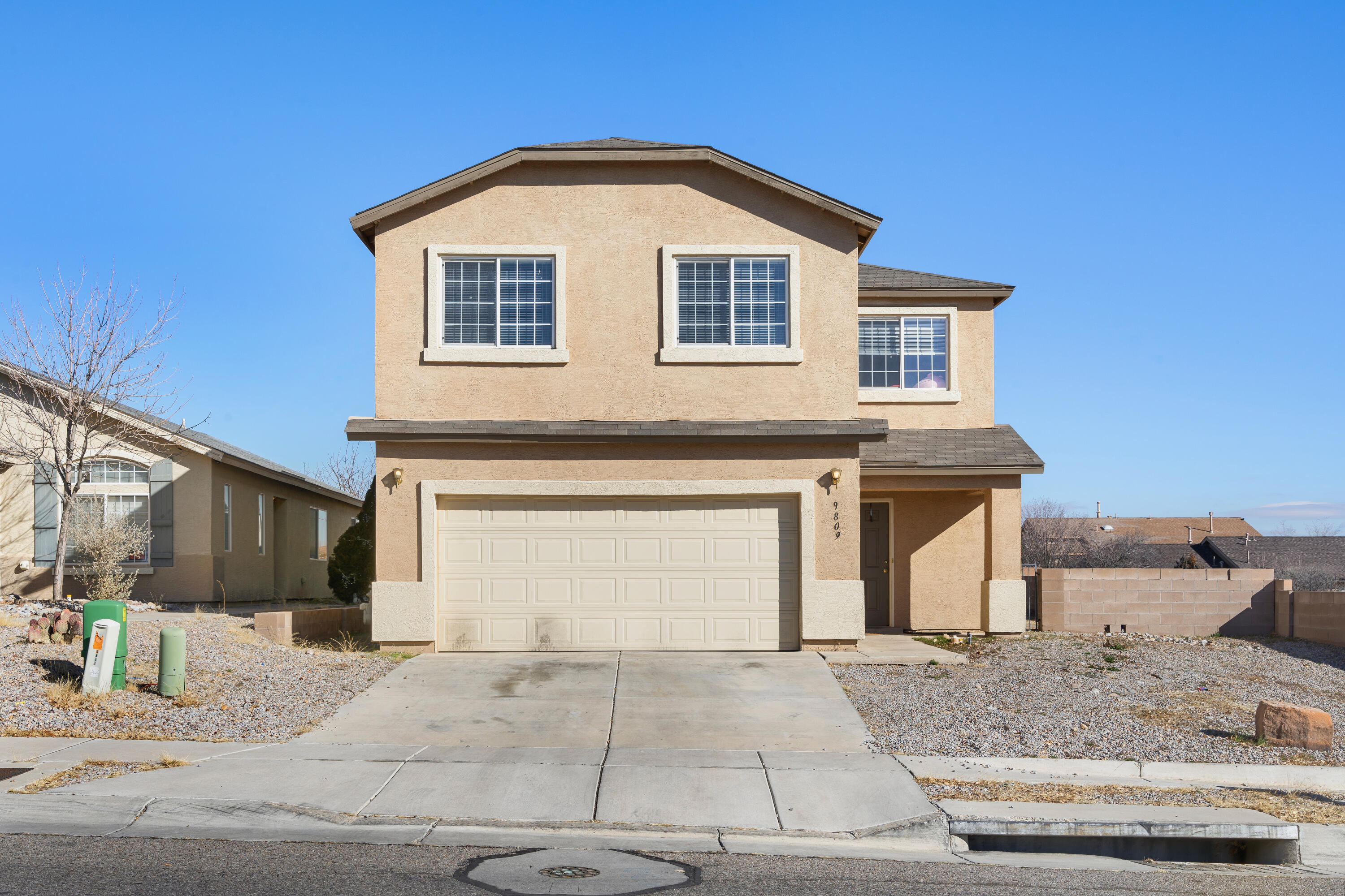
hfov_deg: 54.4
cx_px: 672
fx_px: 1308
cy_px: 448
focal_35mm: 35
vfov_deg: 37.9
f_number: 13
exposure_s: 1/80
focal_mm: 35
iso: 100
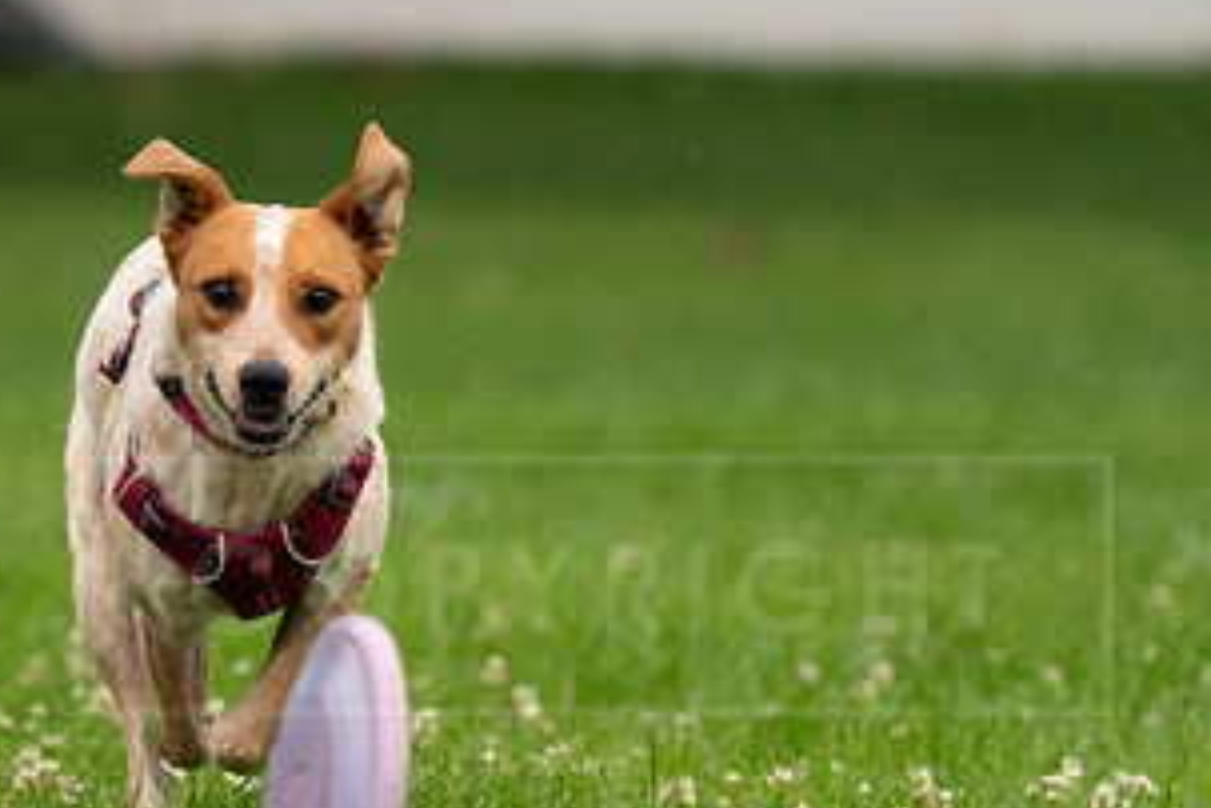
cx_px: 456
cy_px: 654
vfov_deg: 2.0
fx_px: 23276
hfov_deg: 3.0
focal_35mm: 692
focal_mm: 362
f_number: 6.3
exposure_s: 1/1600
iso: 6400
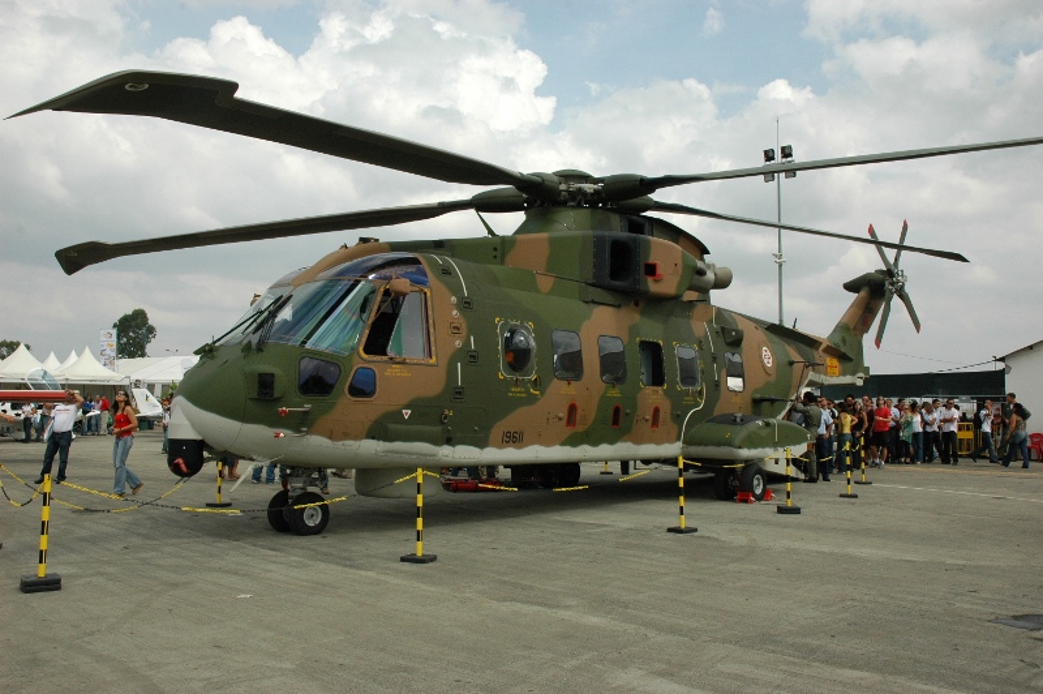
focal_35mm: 33
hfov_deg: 57.3
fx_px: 955
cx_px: 522
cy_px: 347
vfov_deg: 39.9
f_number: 11
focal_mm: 22
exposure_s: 1/500
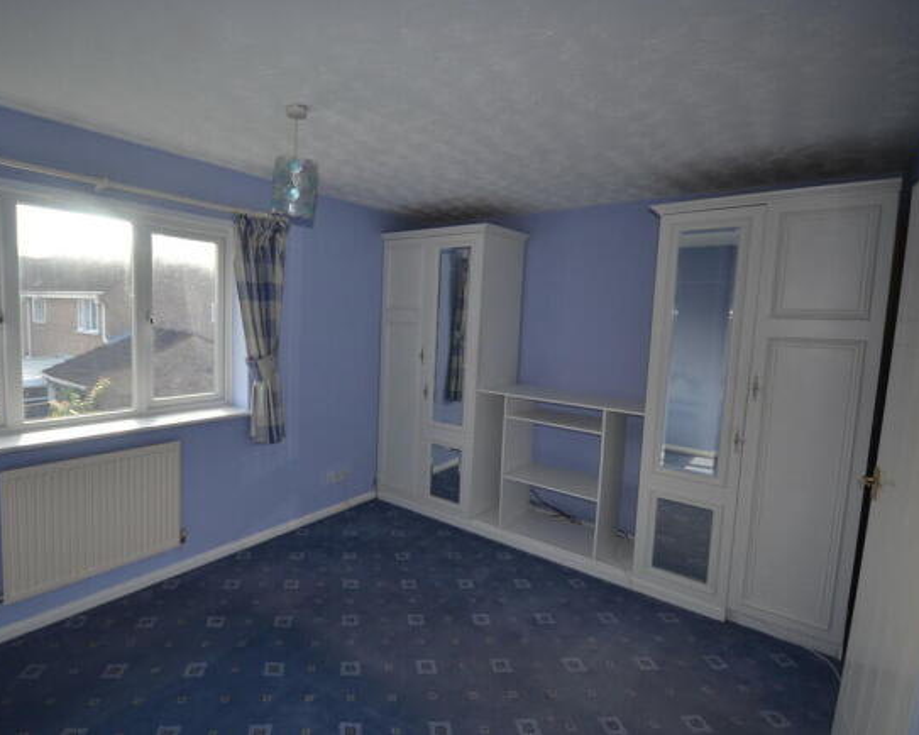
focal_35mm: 17
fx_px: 462
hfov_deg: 88.8
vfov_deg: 76.9
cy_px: 367
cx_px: 380
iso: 110
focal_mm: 10
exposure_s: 1/125
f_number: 4
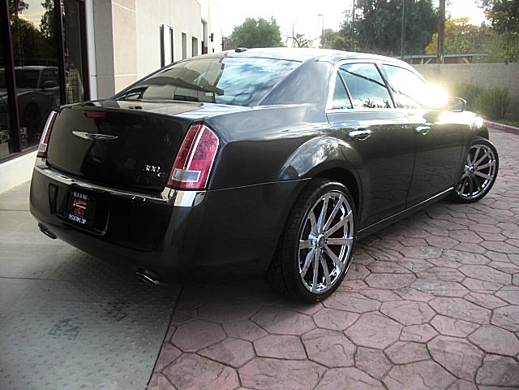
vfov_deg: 39.7
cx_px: 260
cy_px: 195
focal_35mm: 36
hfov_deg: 51.4
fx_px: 540
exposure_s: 1/100
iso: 50
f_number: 2.8
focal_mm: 6.3
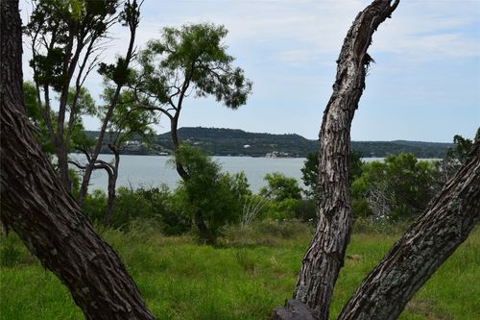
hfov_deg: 31.9
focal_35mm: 63
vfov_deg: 21.6
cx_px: 240
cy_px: 160
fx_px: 840
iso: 360
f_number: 11
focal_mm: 42
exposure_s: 1/500
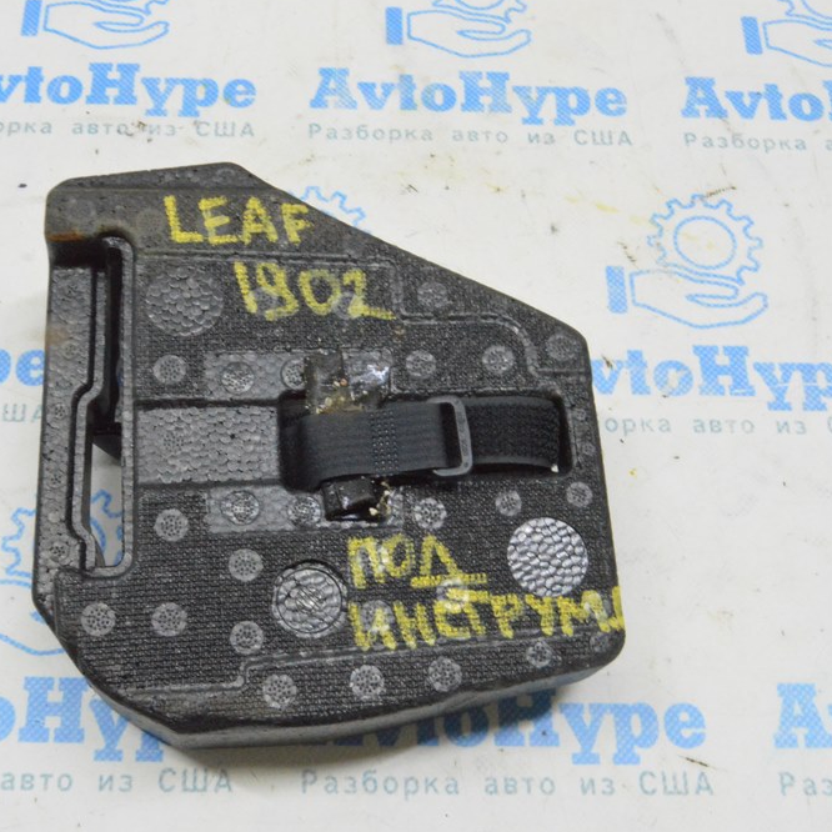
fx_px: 1278
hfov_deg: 35.9
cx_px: 317
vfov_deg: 36.1
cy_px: 412
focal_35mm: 47
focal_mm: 24
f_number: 20
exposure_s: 1/20
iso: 6400
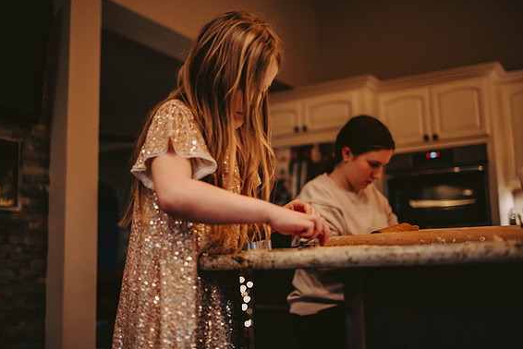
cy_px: 176
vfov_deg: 32.7
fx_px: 596
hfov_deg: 47.4
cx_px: 258
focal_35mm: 41
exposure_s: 1/400
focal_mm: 40
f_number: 2
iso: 2500
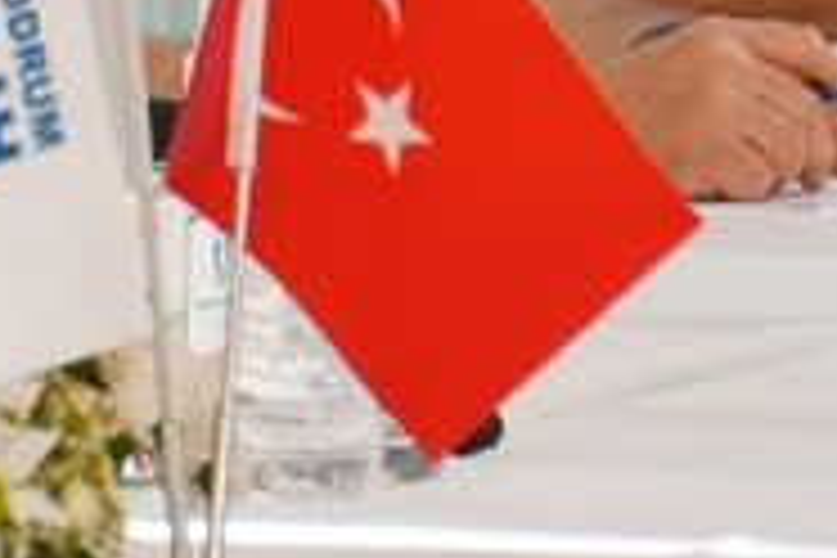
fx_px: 12833
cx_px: -297
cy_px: -266
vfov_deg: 2.5
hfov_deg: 3.7
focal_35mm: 552
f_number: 6.3
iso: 160
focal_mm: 114
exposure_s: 1/200
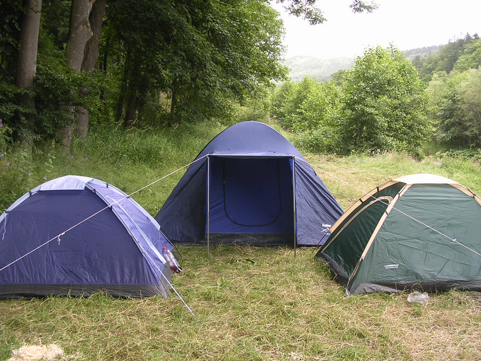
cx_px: 240
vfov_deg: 37.7
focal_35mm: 38
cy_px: 180
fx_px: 528
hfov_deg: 49.0
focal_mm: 5.8
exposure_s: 1/122
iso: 100
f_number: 2.8
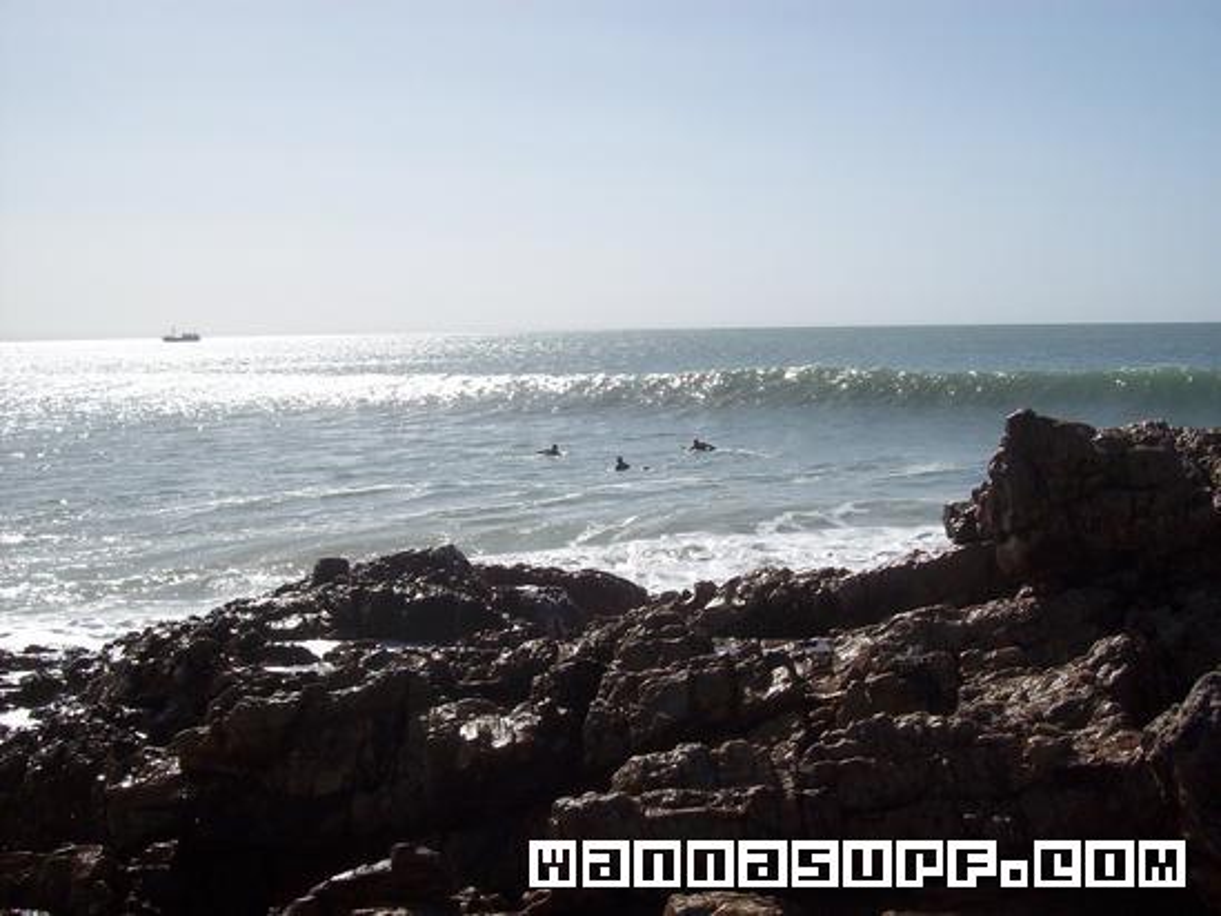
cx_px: 610
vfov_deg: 32.2
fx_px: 1588
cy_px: 458
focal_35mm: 45
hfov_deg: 42.1
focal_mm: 7.6
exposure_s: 1/1115
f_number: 5.4
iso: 80
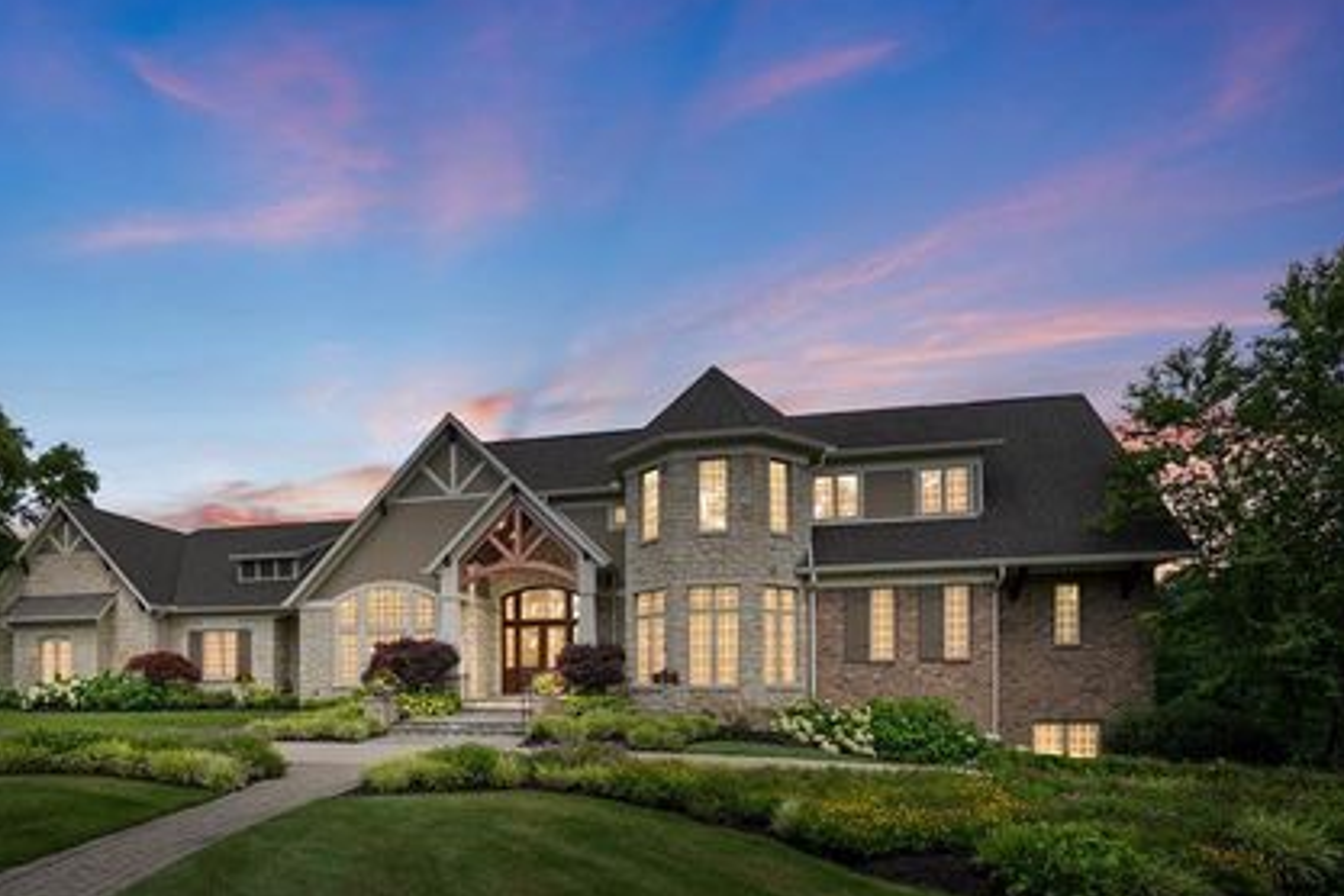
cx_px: 545
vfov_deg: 67.1
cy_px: 511
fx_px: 672
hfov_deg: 89.0
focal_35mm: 18
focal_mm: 10
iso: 100
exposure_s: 1/320
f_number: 4
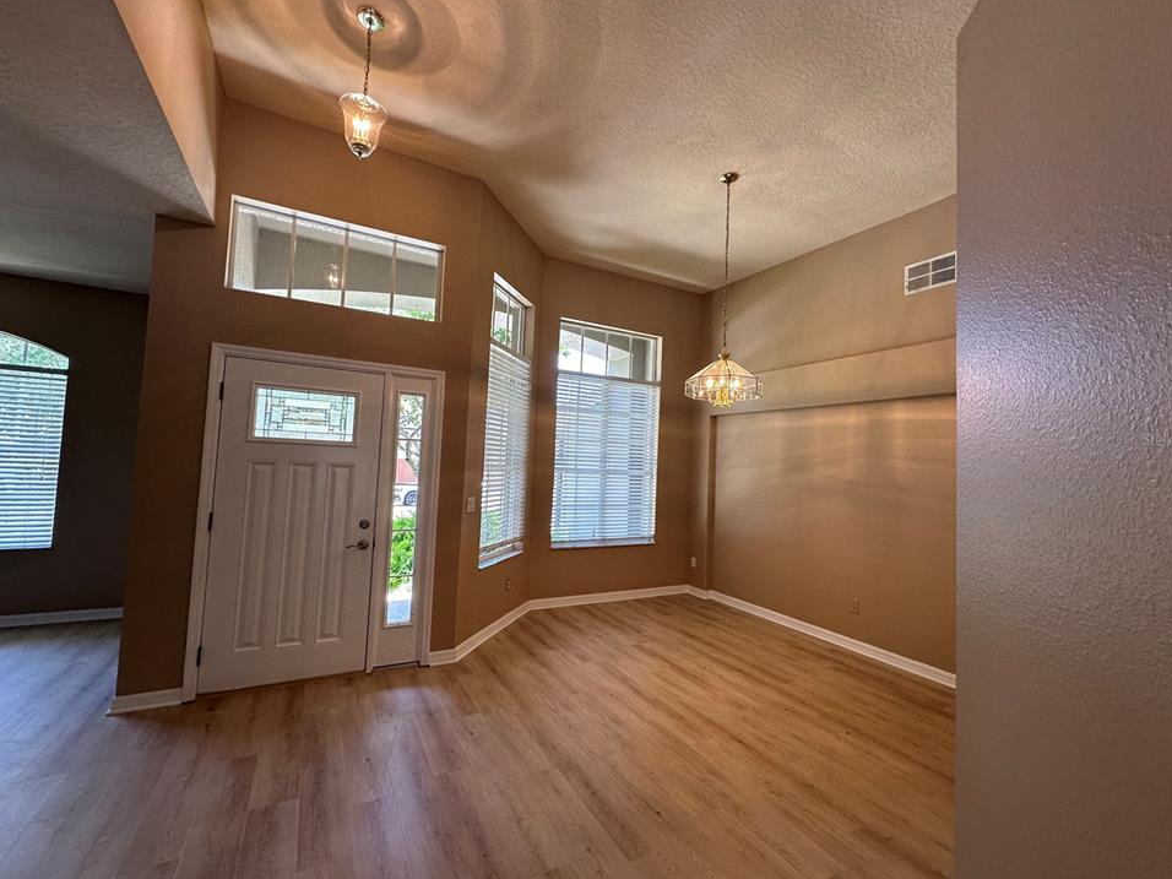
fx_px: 508
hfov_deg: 98.2
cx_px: 588
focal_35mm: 15
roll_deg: -2.9
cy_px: 439
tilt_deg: +2.7
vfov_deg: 81.7
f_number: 2.2
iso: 100
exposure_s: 1/120
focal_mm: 2.22
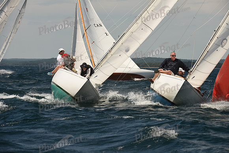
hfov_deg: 10.3
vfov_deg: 6.9
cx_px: 114
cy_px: 76
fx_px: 1272
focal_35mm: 200
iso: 250
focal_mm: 200
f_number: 8
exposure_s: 1/1000
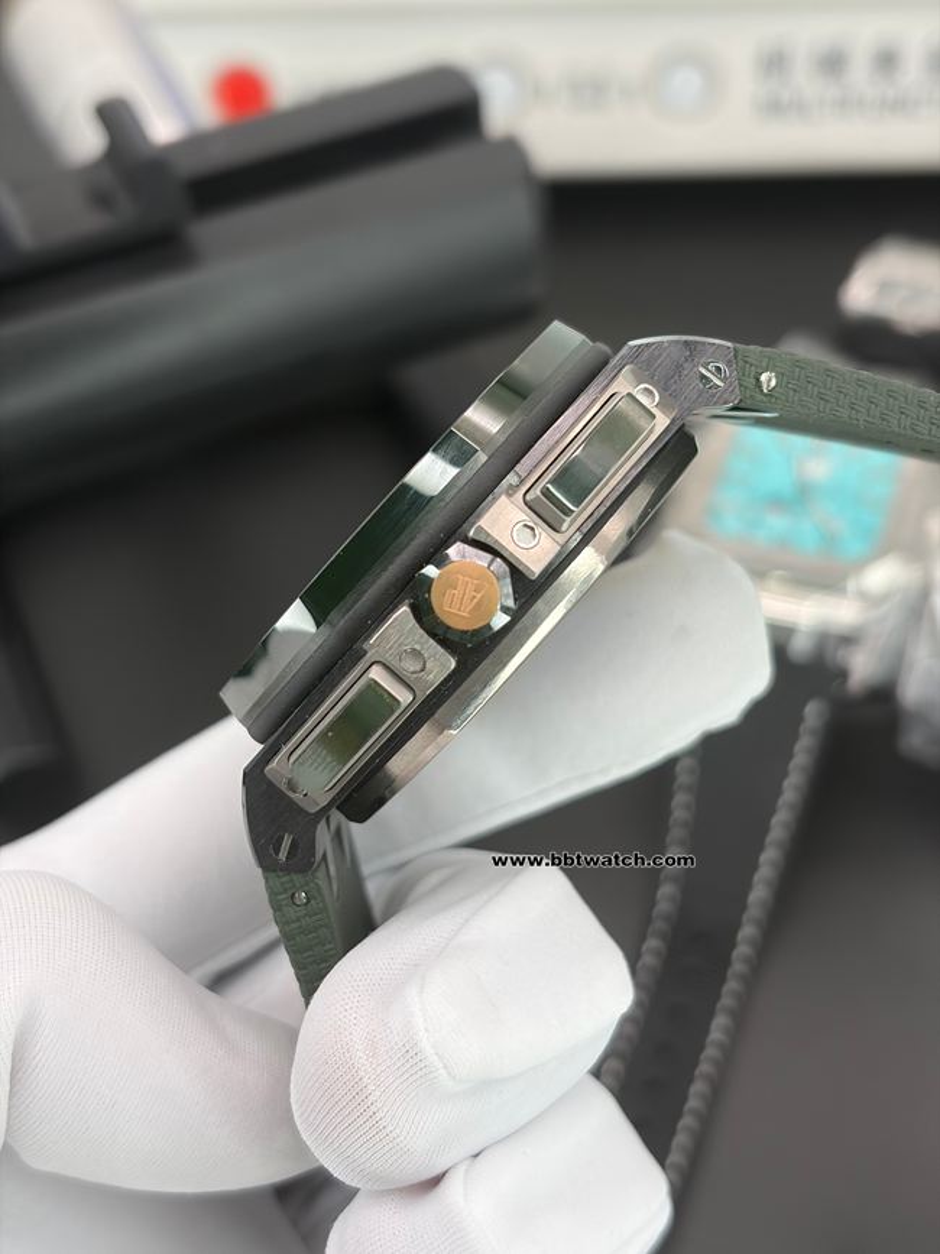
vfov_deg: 36.8
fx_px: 1883
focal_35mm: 52
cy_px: 627
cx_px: 470
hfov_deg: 28.0
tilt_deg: -46.9
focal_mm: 5.96
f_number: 1.6
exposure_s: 1/256
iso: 32
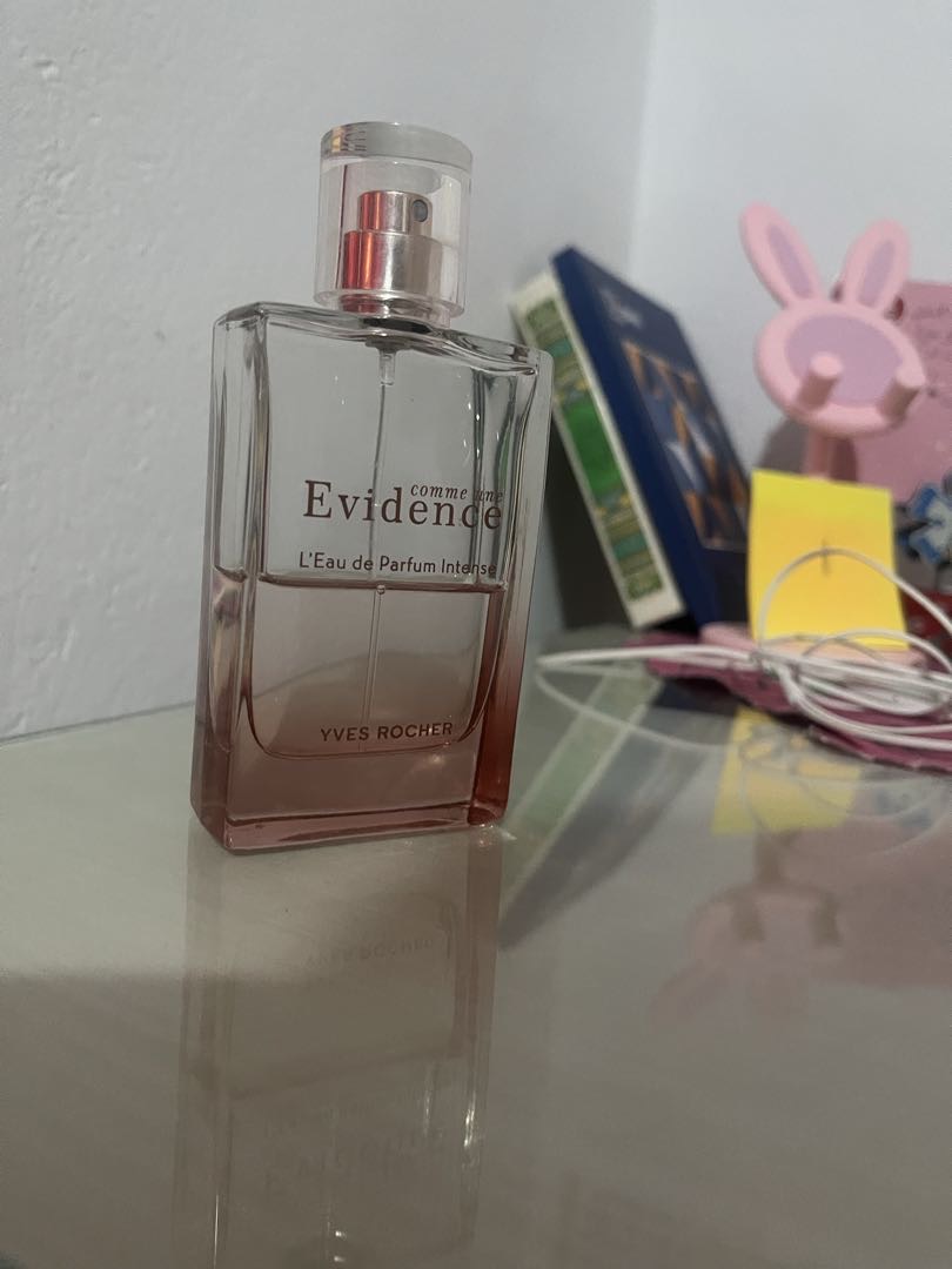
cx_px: 476
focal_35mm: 25
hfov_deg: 54.9
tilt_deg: -7.4
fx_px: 917
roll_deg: -4.5
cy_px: 634
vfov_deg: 69.4
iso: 640
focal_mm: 5.1
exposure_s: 1/30
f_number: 1.6
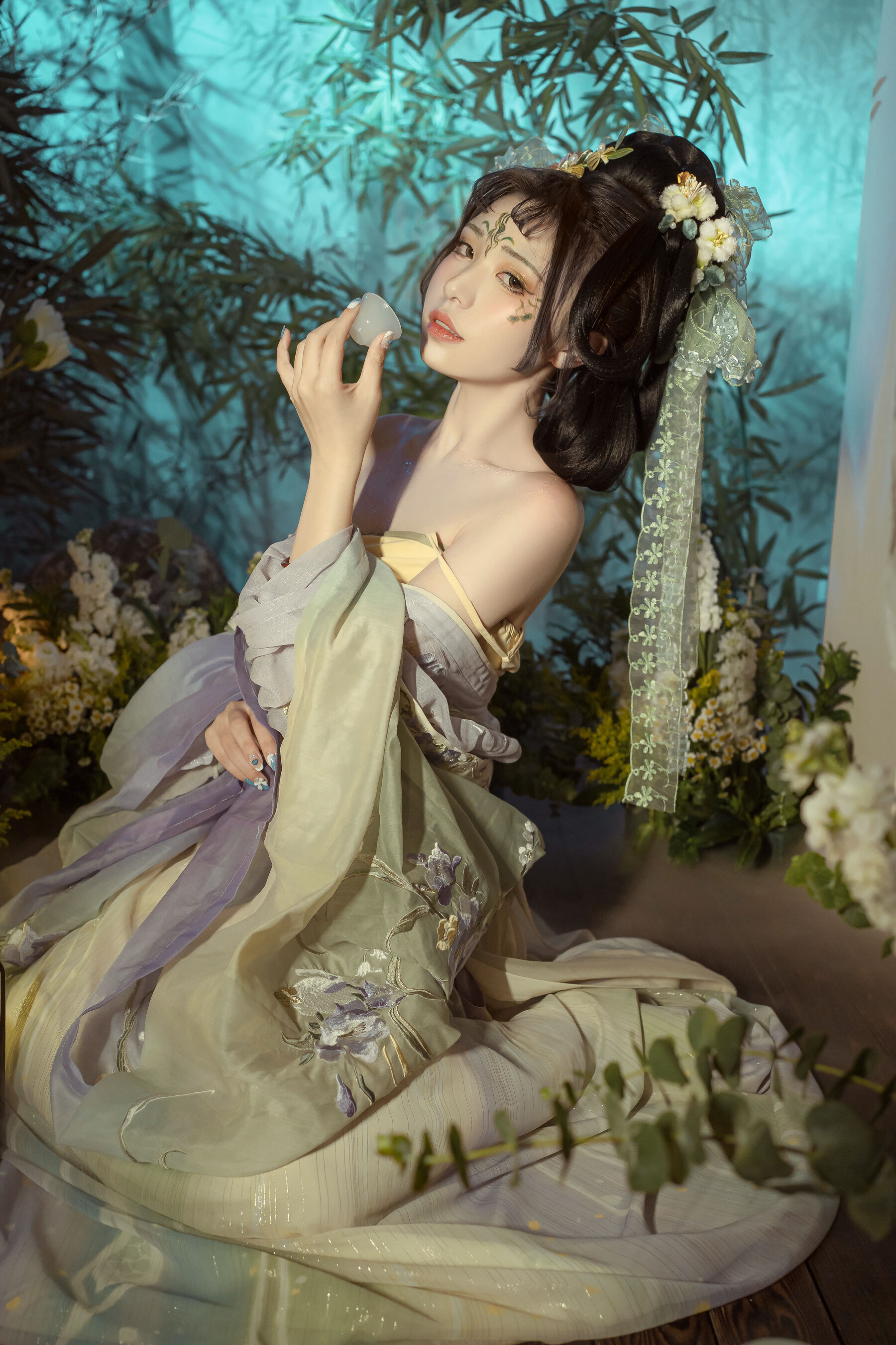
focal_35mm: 35
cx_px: 448
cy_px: 672
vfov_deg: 54.4
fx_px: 1307
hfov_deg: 37.9
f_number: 3.5
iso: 640
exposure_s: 1/60
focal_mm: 35
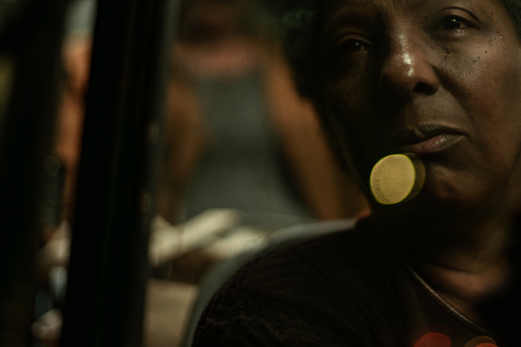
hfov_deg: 24.5
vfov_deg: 16.4
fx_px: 1201
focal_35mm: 83
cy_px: 103
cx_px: 253
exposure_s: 1/160
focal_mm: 50
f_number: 1.4
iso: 1250
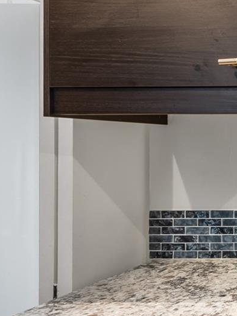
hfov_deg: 19.9
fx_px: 429
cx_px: 450
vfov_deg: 40.4
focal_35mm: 47
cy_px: 141
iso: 200
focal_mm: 16
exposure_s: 1.6
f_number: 8
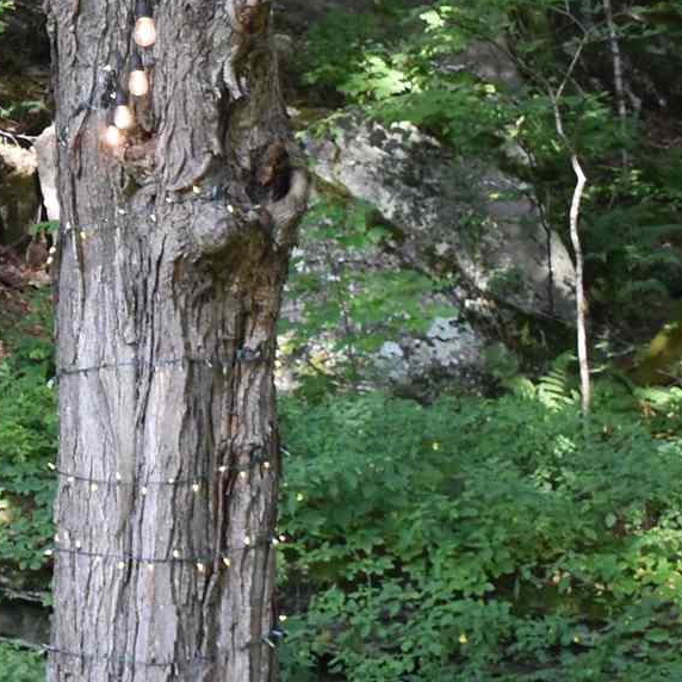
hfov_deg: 11.7
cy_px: 110
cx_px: -589
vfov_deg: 12.7
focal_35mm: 137
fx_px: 3054
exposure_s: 1/80
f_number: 4
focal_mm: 20
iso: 400
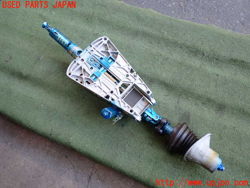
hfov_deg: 60.0
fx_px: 217
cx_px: 125
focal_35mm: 30
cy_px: 94
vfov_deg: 46.8
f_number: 2.3
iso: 200
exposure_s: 1/125
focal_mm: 5.4
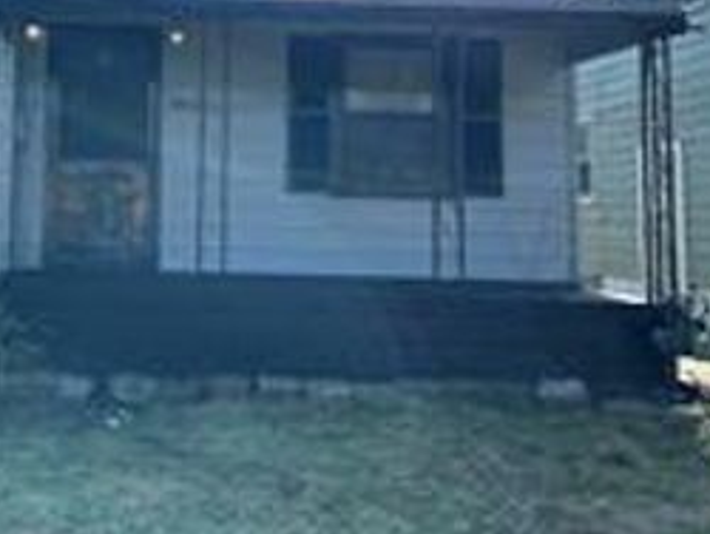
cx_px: 142
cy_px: 115
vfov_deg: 29.7
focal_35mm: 48
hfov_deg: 38.2
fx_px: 985
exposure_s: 1/2110
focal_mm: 6.86
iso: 80
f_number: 1.78
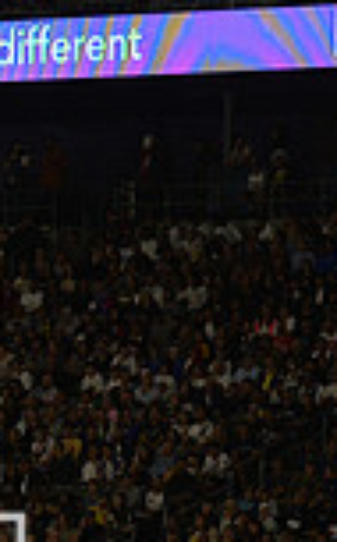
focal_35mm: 484
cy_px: 30
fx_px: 7146
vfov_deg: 4.3
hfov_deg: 2.7
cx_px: -227
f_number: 2.8
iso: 1600
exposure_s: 1/3200
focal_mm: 125
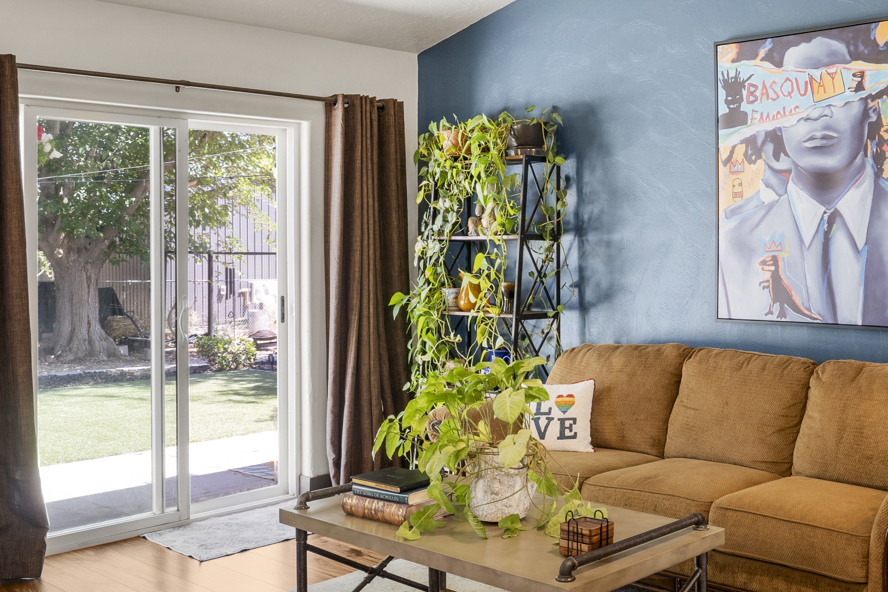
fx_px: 1011
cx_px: 543
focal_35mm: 41
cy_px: 235
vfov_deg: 32.5
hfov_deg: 47.1
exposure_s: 1/3
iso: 250
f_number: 9
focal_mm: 20
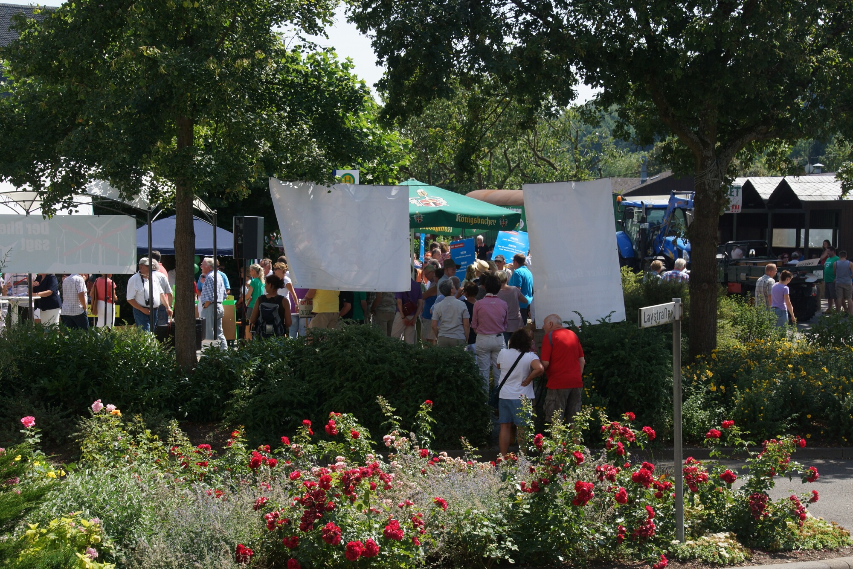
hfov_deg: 27.0
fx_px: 1777
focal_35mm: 75
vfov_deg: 18.2
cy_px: 284
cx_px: 426
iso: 200
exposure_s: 1/250
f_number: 9.5
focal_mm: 50
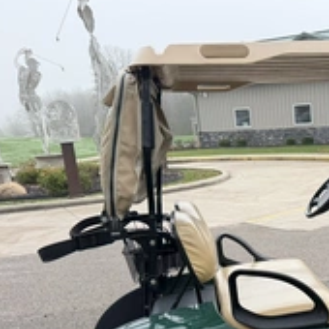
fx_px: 538
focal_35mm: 50
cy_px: 261
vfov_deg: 33.1
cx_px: 321
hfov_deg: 31.7
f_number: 1.78
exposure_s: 1/1230
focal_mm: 6.76
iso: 100
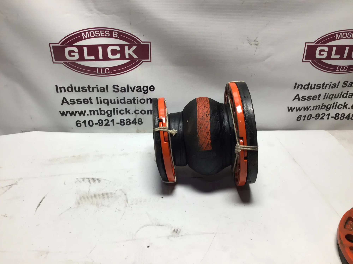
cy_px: 132
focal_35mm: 31
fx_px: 316
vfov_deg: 45.4
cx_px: 176
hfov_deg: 58.4
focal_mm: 3.3
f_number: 2.4
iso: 25
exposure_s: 1/120
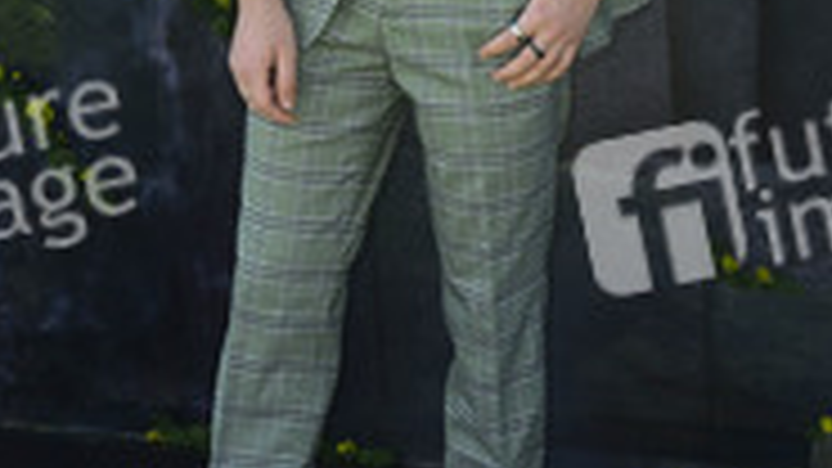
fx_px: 3507
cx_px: 398
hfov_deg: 13.5
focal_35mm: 159
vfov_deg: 7.6
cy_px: -36
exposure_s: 1/250
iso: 125
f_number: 7.1
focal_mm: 70
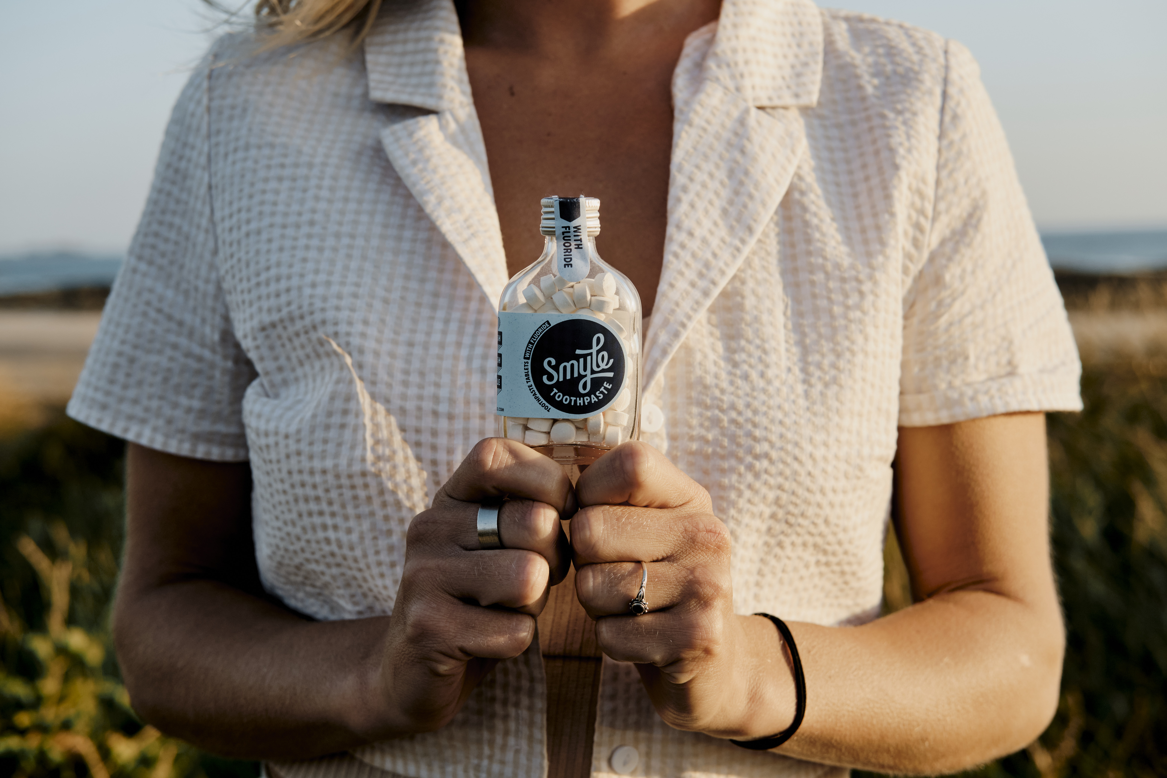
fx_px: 1718
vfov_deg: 25.5
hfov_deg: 37.5
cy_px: 389
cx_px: 584
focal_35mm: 53
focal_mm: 35
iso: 400
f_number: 4.5
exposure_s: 1/1000
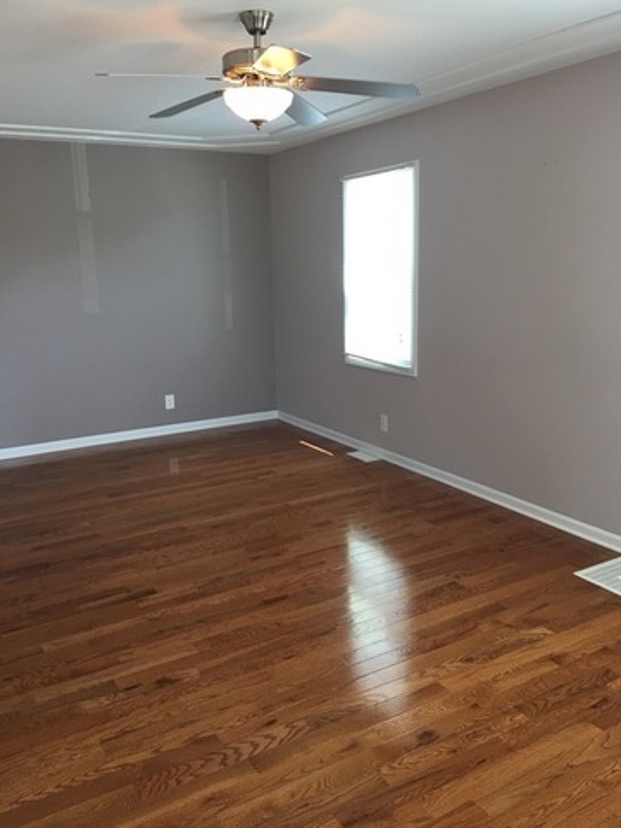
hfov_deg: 48.2
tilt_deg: -11.7
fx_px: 694
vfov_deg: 61.7
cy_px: 414
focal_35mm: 29
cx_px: 310
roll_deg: +0.4
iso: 32
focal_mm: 4.15
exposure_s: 1/30
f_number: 2.2
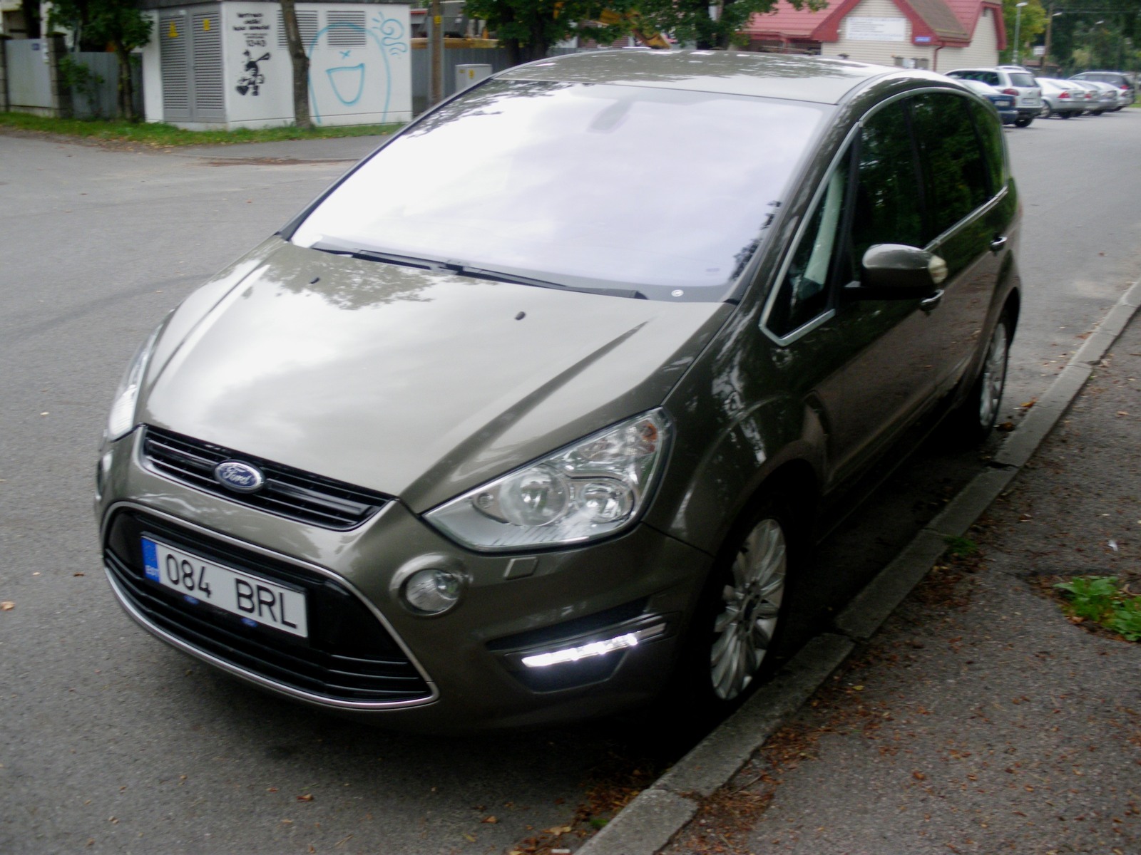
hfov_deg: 51.4
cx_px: 570
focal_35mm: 36
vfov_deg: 39.7
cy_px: 428
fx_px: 1187
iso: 100
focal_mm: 6.3
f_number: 3.5
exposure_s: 1/50
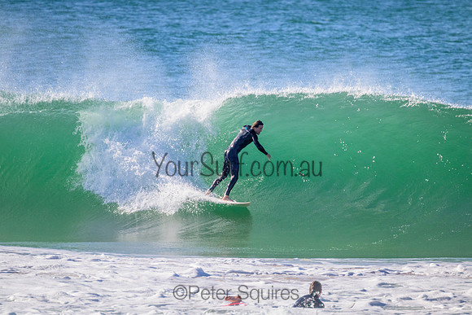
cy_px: 158
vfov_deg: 1.7
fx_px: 10491
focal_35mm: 800
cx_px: 236
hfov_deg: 2.6
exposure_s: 1/2000
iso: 1600
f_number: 11
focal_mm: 800
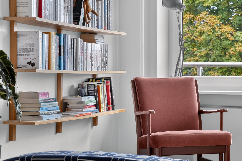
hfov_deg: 21.3
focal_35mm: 95
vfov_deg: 14.4
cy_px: 78
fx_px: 638
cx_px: 175
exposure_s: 1/15
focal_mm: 61
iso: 400
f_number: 8
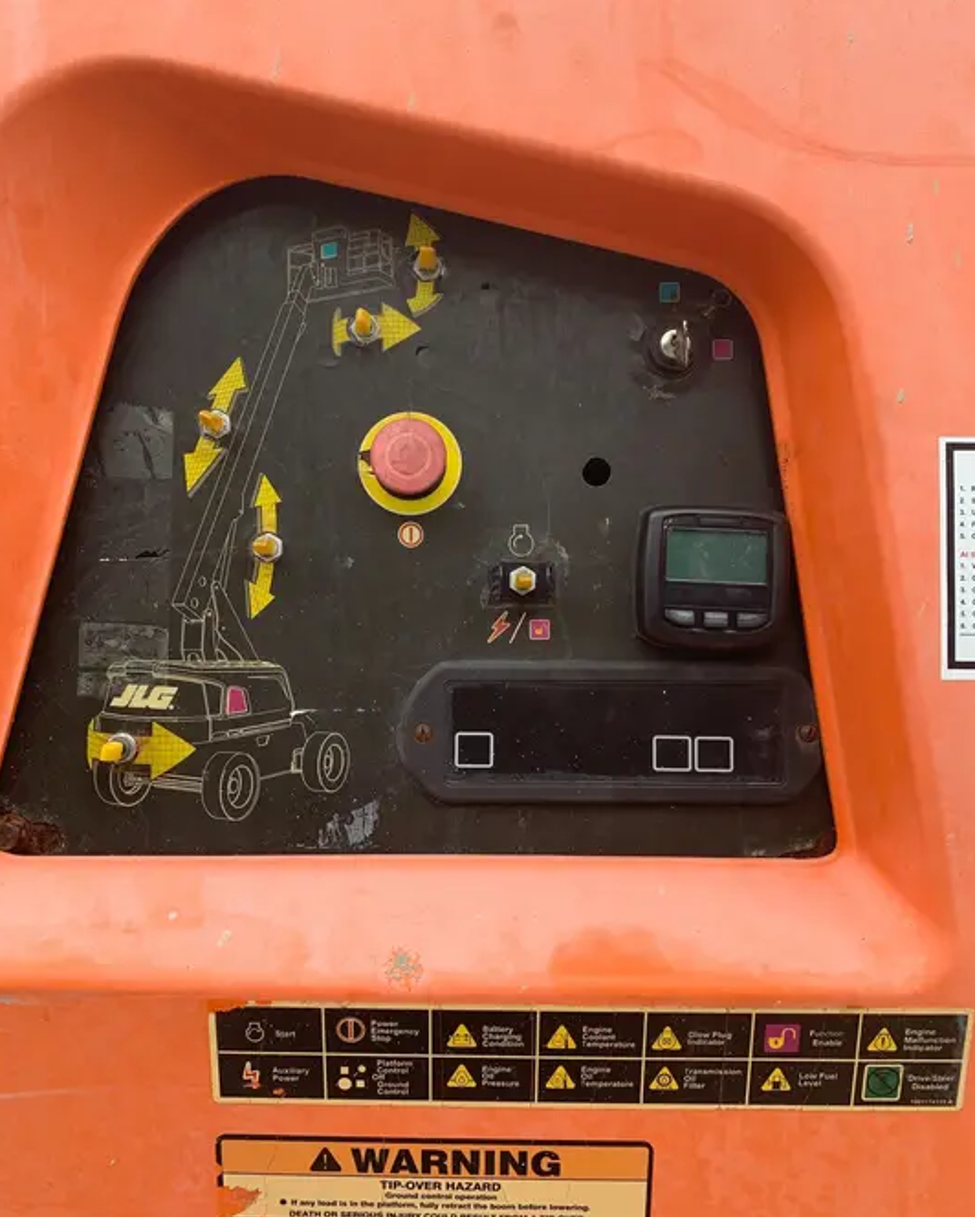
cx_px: 478
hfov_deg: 51.6
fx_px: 1009
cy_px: 580
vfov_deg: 62.2
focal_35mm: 28
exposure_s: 1/375
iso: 25
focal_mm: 4.25
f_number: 1.8
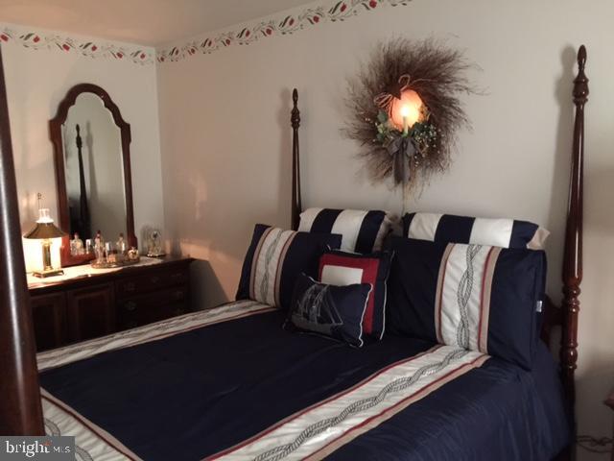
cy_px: 230
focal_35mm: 29
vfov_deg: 48.2
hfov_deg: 61.7
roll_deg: +0.6
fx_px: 514
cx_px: 307
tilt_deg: -7.6
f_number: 2.2
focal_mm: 4.15
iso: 160
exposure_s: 1/4
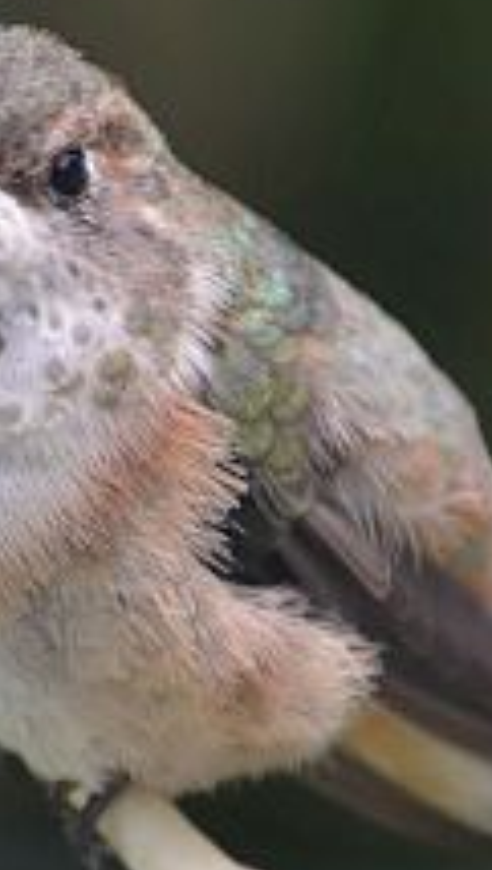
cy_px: 541
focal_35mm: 1407
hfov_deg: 0.9
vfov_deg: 1.5
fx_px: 32504
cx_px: 49
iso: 1600
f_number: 5.6
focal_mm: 300
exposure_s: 1/160
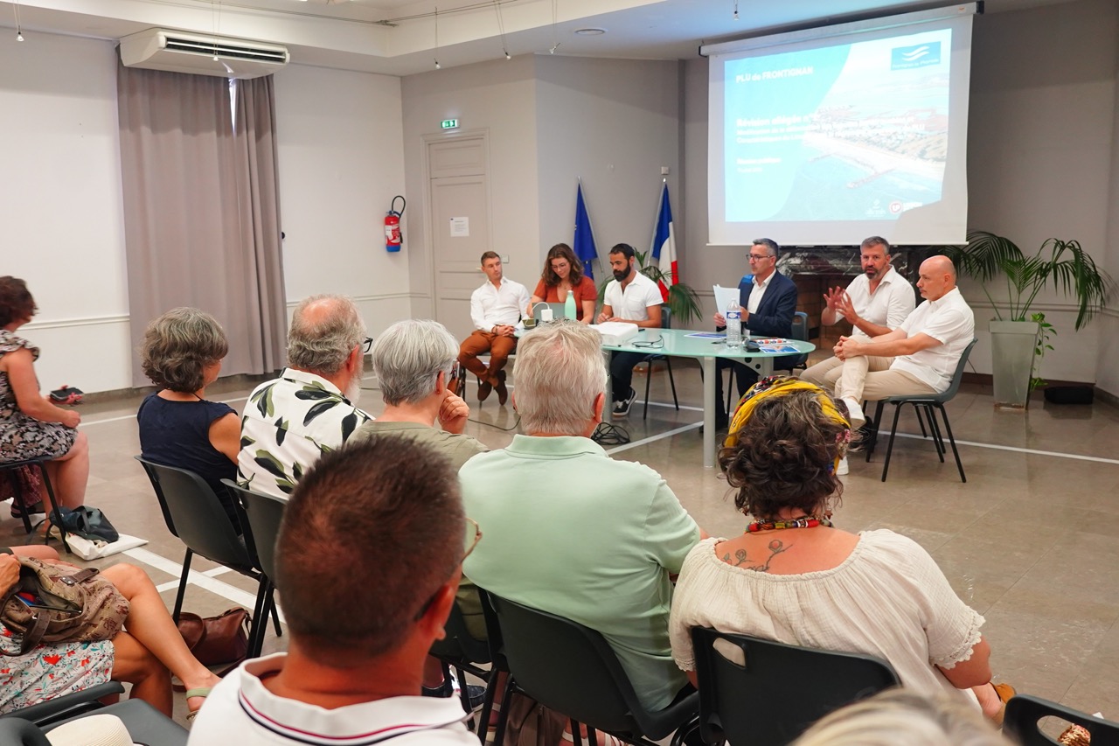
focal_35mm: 30
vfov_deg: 43.6
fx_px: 932
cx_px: 560
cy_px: 373
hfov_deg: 61.9
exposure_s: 1/50
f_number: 4
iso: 1600
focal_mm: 20
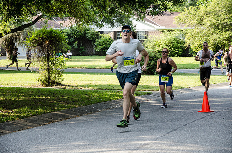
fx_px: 820
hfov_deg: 16.1
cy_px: 76
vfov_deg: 10.7
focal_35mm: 128
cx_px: 116
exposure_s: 1/640
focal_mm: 85
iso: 800
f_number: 5.6
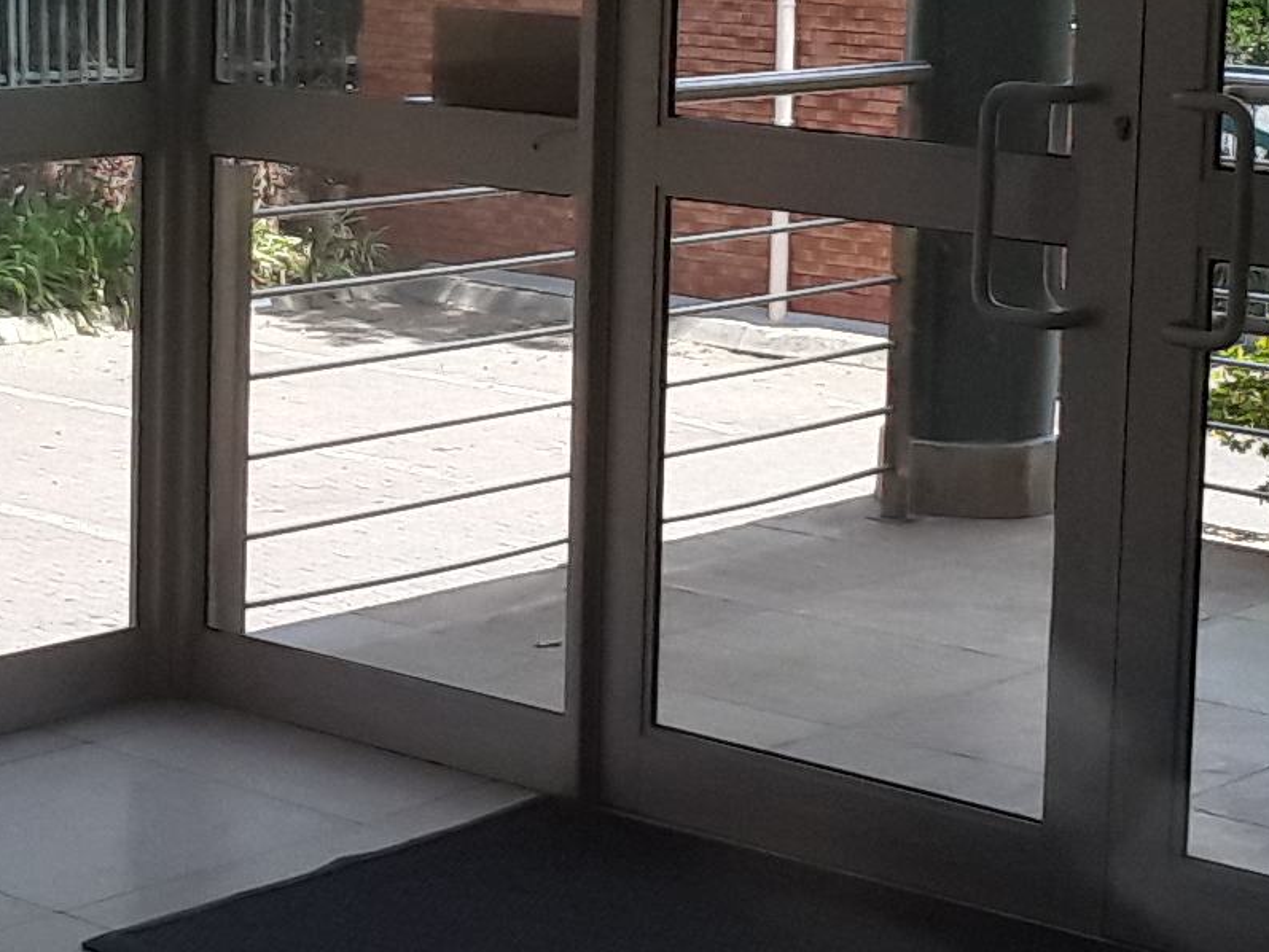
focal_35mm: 97
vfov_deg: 15.1
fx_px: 3556
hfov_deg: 20.2
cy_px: 172
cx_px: 435
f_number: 1.9
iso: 40
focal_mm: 2.2
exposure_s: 1/298
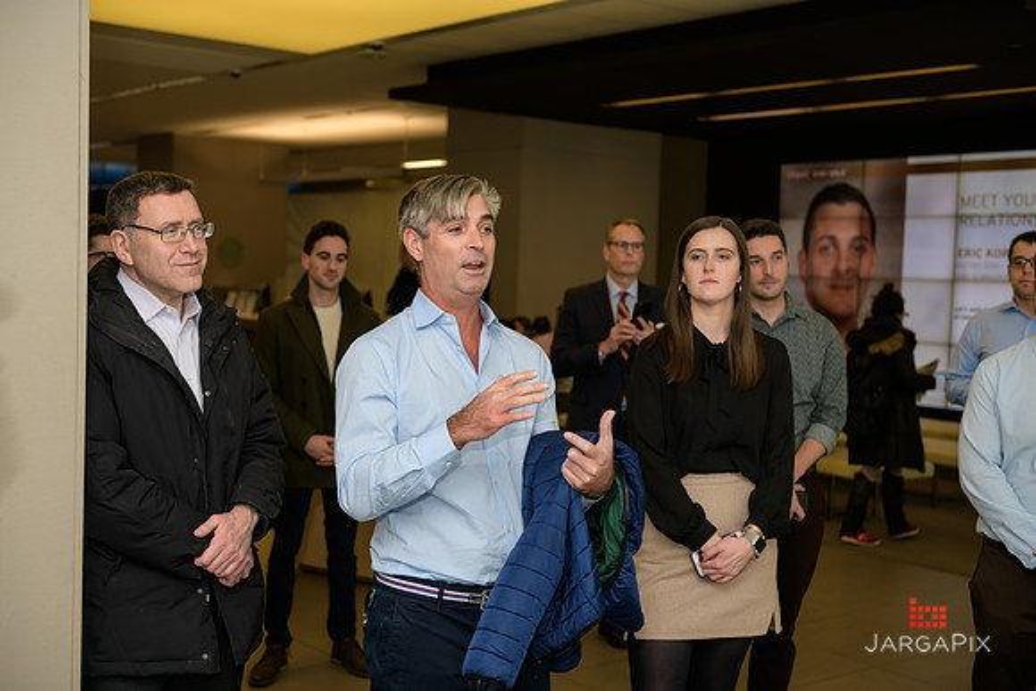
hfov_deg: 43.6
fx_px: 1295
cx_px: 518
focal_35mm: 45
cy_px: 346
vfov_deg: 29.9
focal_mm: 45
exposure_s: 1/125
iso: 200
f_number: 3.2
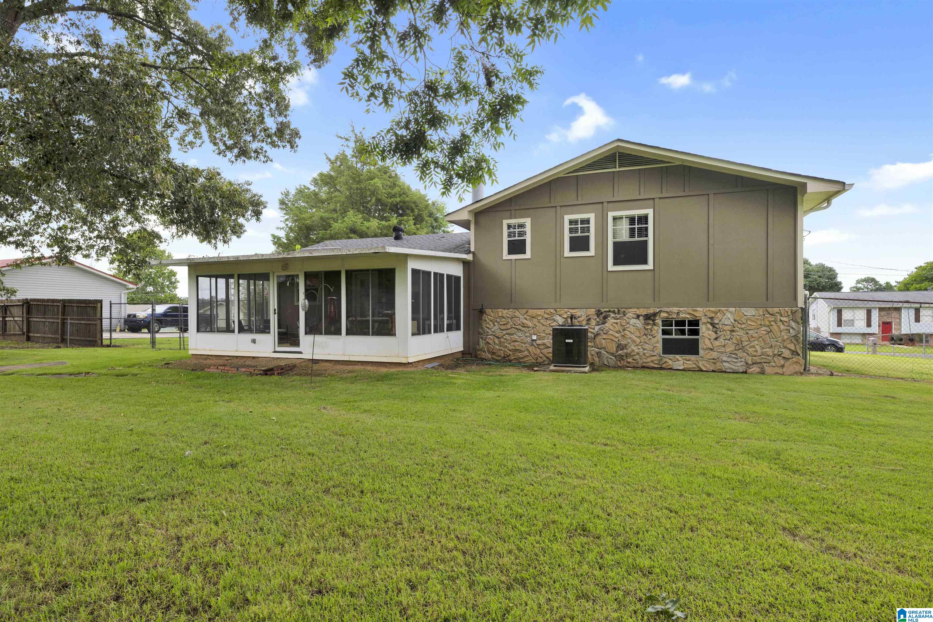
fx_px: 466
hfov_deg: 90.0
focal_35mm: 18
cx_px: 466
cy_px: 311
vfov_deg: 67.4
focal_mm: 18
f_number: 8
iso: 100
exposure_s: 1/80
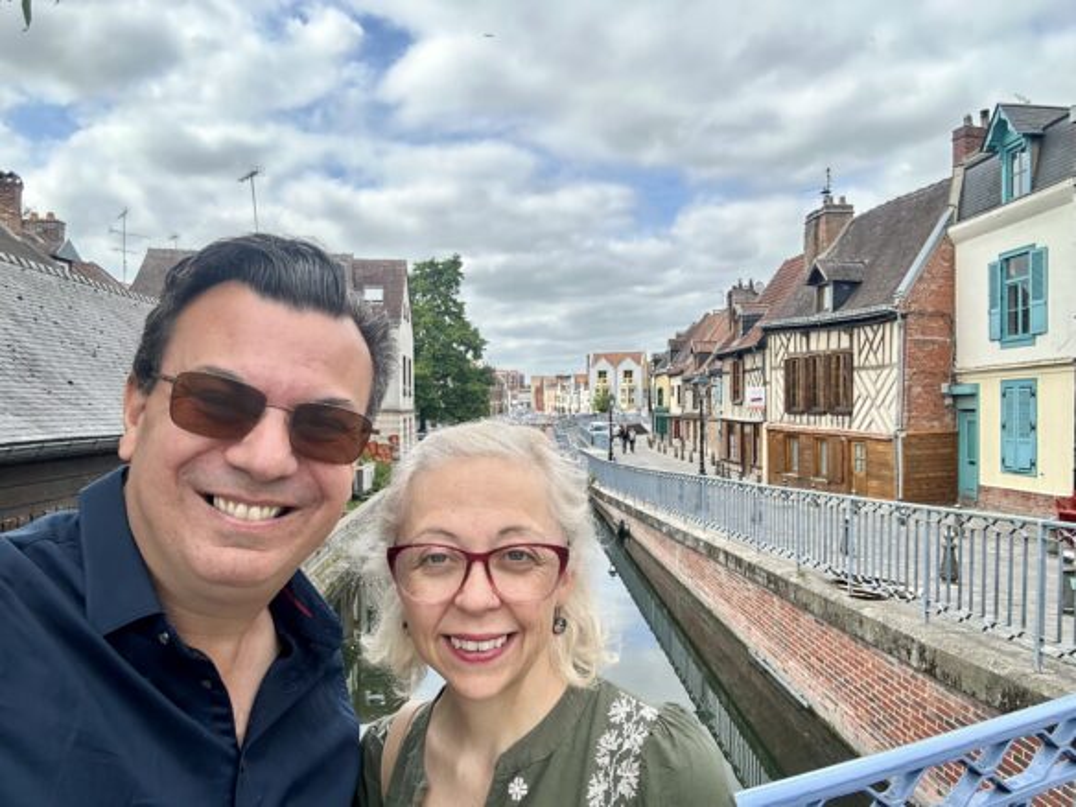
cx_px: 538
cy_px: 404
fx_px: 715
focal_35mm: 23
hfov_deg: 73.9
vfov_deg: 58.9
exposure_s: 1/575
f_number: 1.9
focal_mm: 2.69
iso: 25
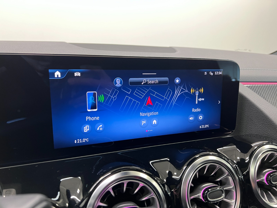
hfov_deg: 67.3
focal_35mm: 26
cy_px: 104
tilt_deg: -13.8
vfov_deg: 53.1
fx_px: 208
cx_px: 138
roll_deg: -2.7
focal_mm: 5.7
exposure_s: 1/60
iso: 160
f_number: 1.5
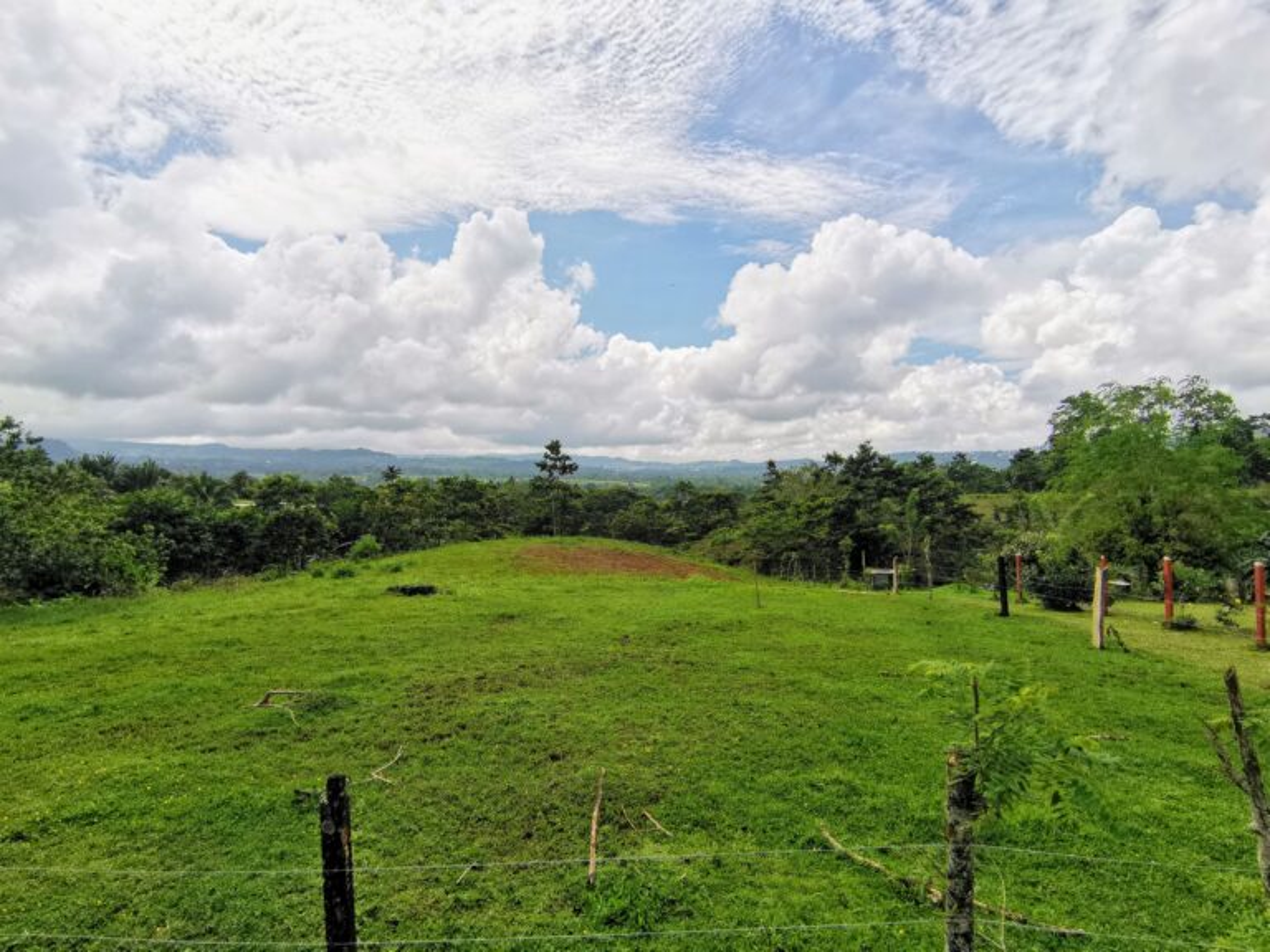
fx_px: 624
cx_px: 635
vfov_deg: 74.7
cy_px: 476
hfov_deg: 91.0
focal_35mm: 17
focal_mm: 2.23
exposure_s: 1/3279
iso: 50
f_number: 2.2
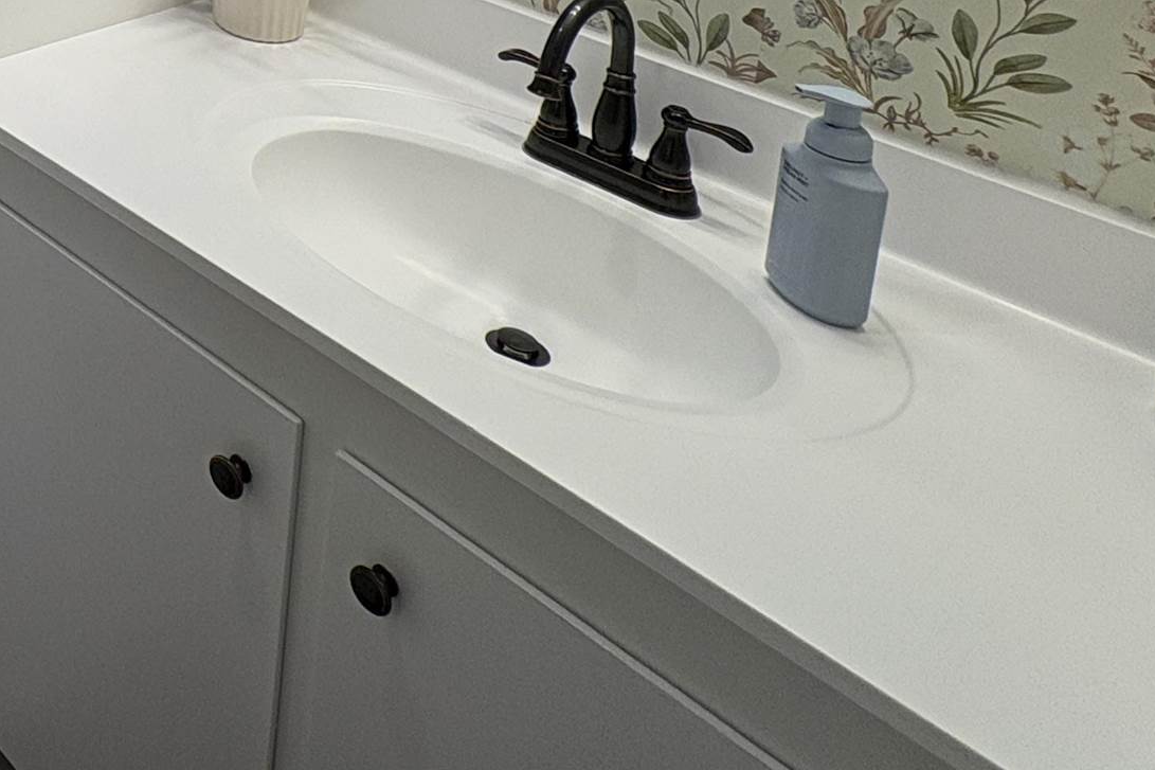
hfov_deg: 36.0
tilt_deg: -8.9
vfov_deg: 25.7
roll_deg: -0.7
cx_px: -255
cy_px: -340
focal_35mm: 41
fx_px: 1315
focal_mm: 2.22
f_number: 2.2
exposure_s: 1/120
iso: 80
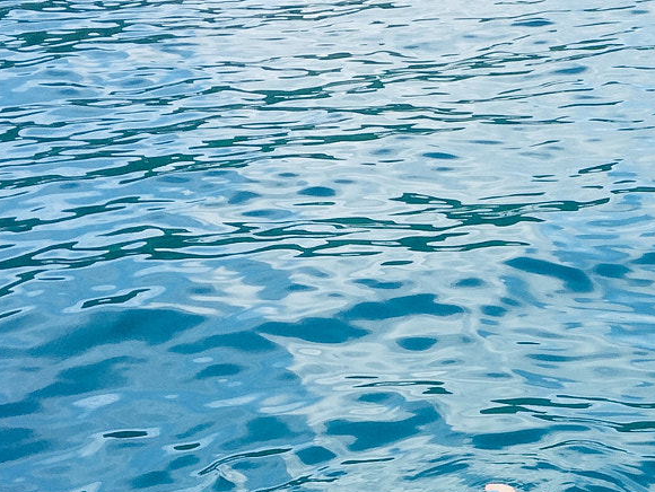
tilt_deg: -24.8
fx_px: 1515
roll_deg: +0.9
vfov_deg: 18.2
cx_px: 810
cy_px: 416
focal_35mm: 80
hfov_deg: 22.3
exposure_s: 1/989
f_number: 2.2
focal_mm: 4.15
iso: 32
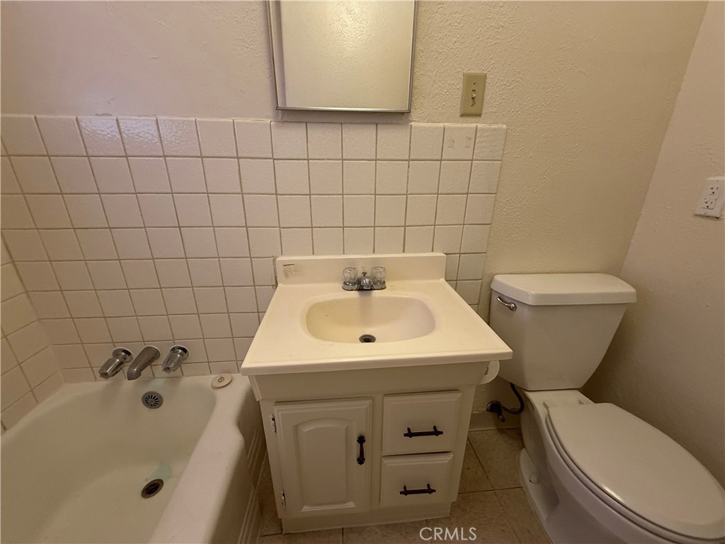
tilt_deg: -19.9
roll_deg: -0.1
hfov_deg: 102.1
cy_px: 272
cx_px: 362
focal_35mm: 14
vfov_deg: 85.7
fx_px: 293
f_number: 2.2
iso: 320
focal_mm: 2.22
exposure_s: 1/120
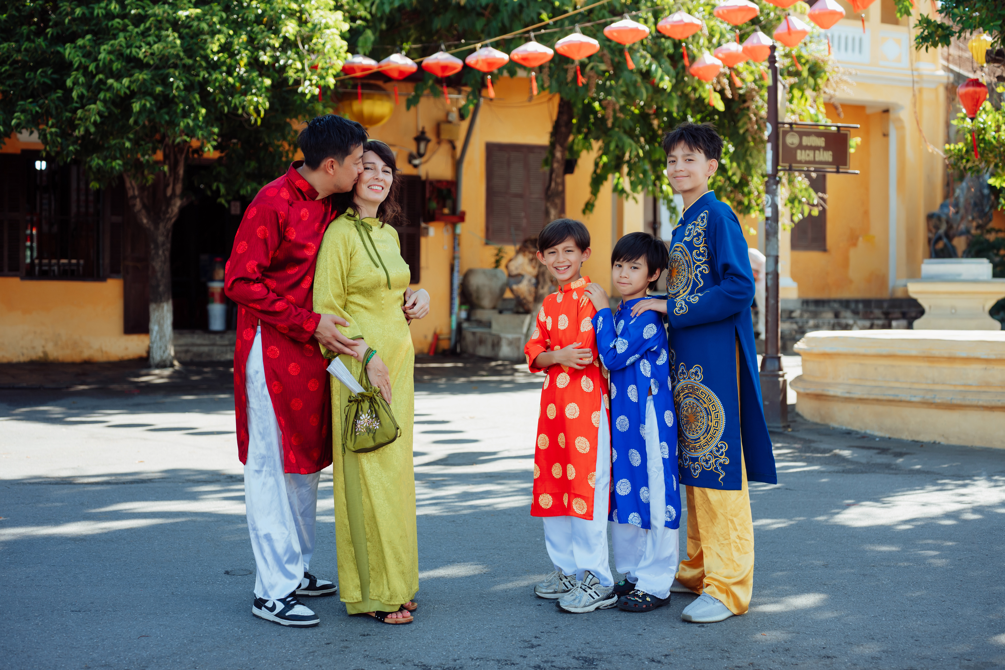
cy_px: 335
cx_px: 502
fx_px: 1396
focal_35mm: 50
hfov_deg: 39.6
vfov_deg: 27.0
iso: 200
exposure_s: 1/640
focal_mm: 50
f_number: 3.2
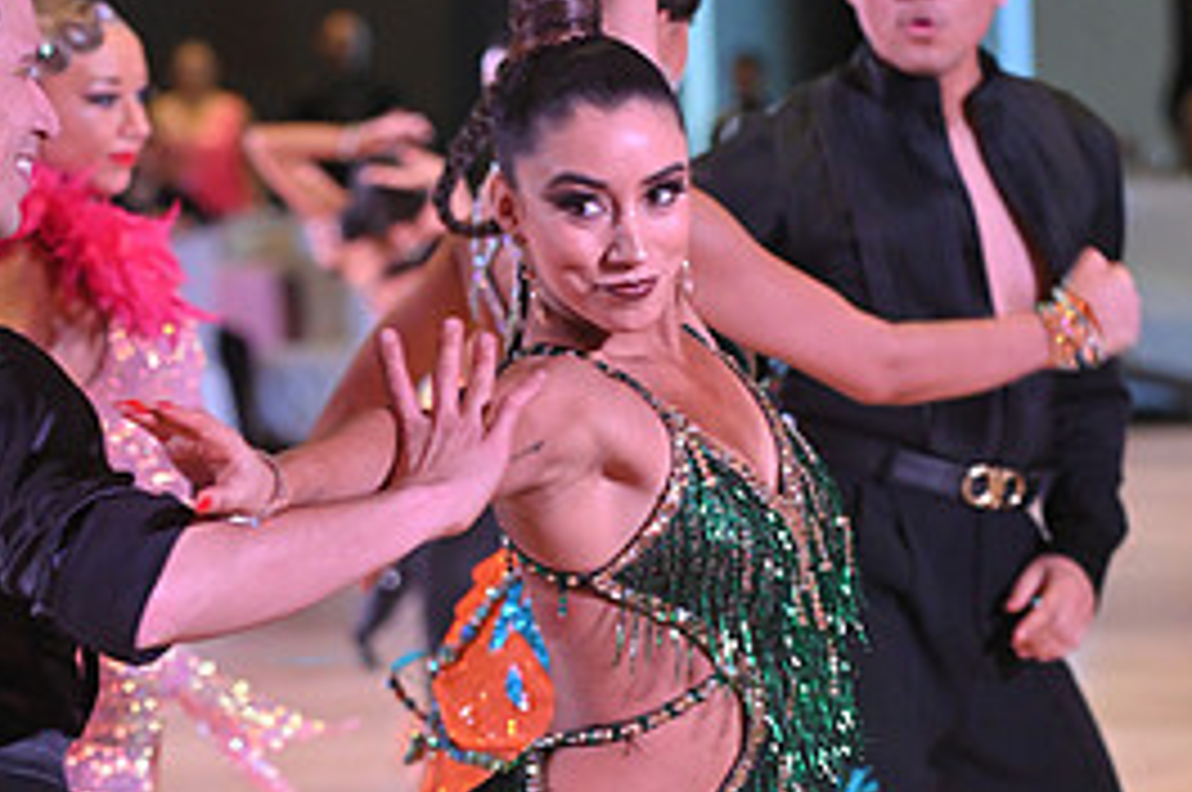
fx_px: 8697
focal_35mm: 263
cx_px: 475
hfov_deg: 7.8
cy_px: 1026
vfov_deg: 5.2
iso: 2500
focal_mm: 120
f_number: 4.5
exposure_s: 1/400
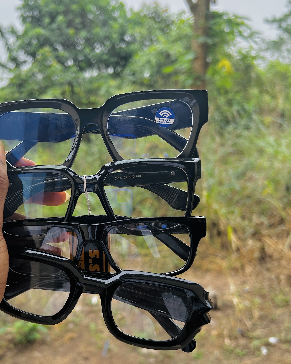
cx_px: 88
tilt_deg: -17.1
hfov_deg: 37.6
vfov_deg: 46.5
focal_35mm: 39
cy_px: 226
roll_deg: +0.2
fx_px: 420
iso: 50
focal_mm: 5.7
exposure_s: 1/387
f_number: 1.5
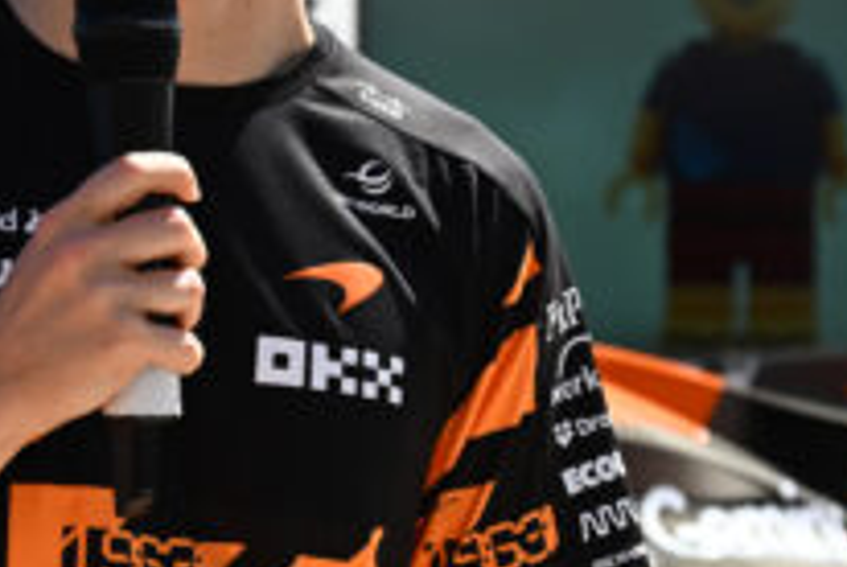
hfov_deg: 12.9
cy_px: 460
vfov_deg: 8.8
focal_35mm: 156
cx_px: 888
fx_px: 3676
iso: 200
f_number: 2.8
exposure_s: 1/3200
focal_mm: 37
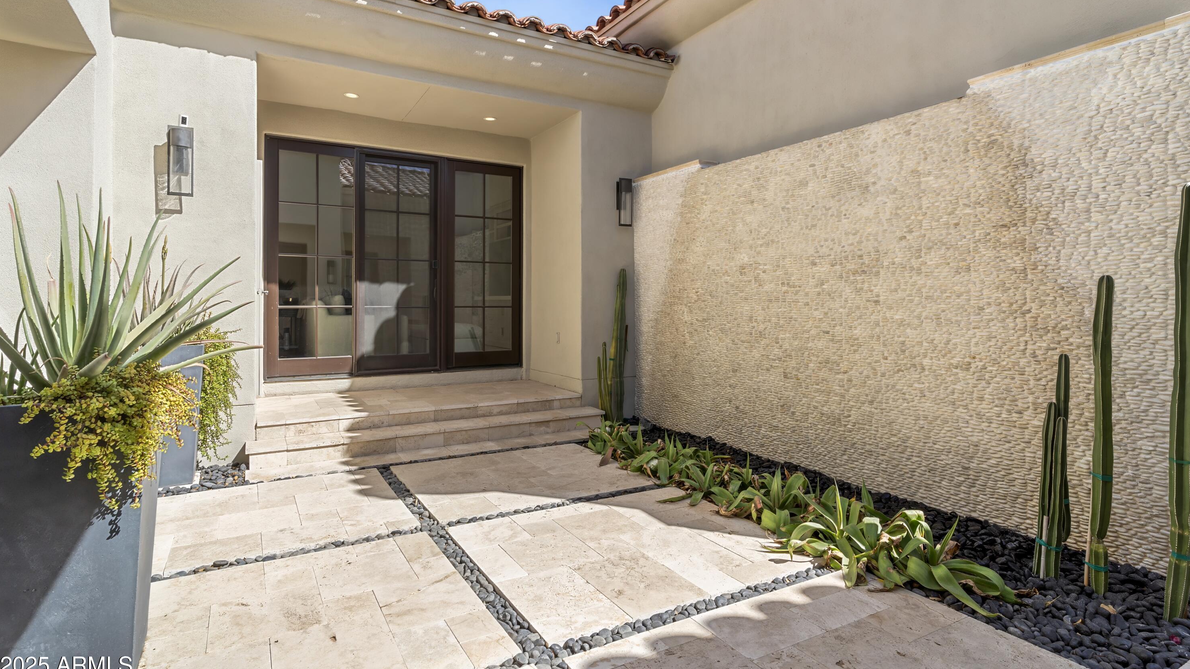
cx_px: 599
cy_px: 301
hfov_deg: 92.7
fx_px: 568
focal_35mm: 18
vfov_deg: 60.9
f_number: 8
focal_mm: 17
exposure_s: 1/640
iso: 400
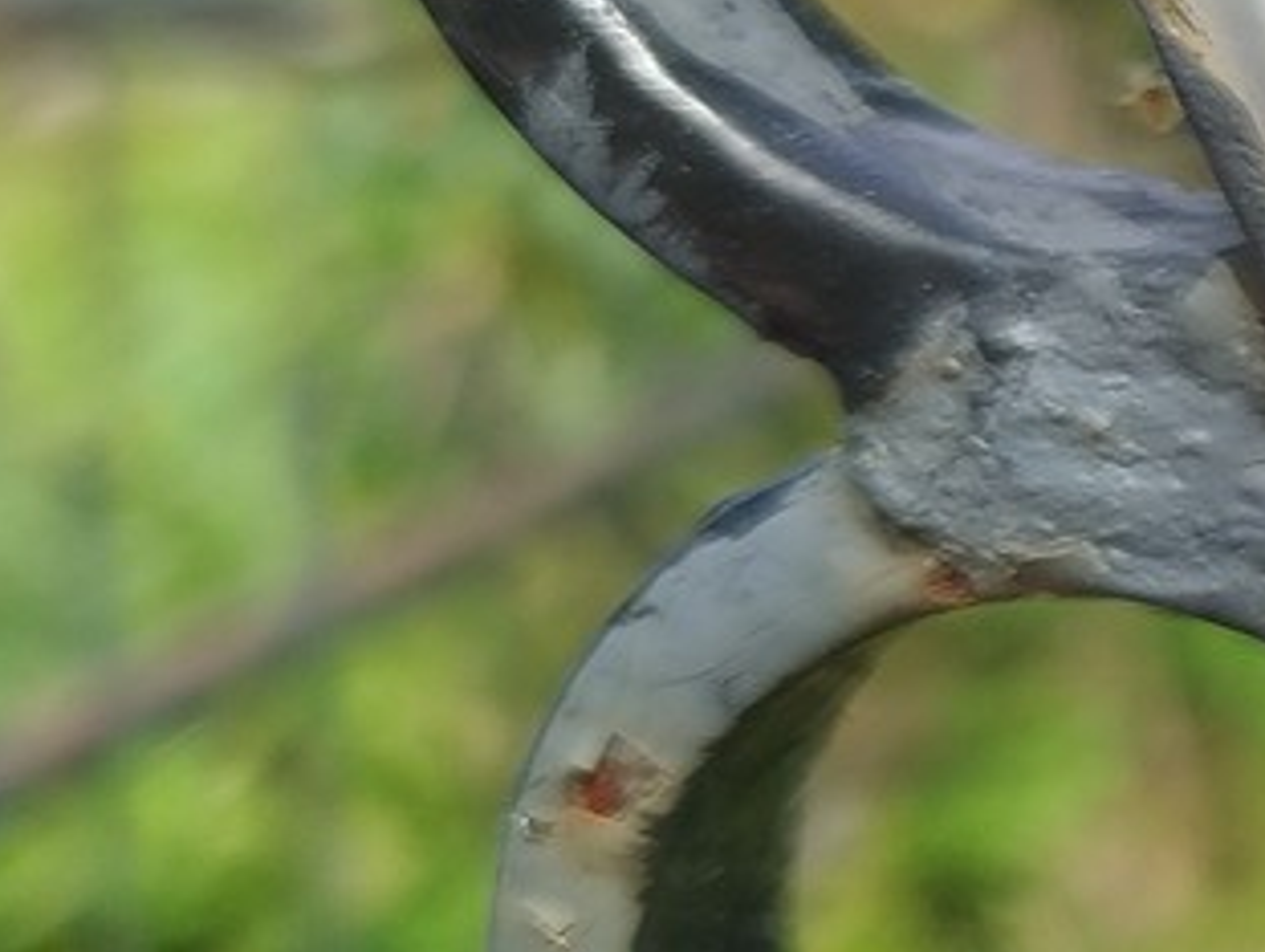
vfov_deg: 13.4
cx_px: 2774
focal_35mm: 111
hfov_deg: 14.0
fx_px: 4061
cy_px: 549
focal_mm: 5.31
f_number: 1.7
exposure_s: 1/580
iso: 50
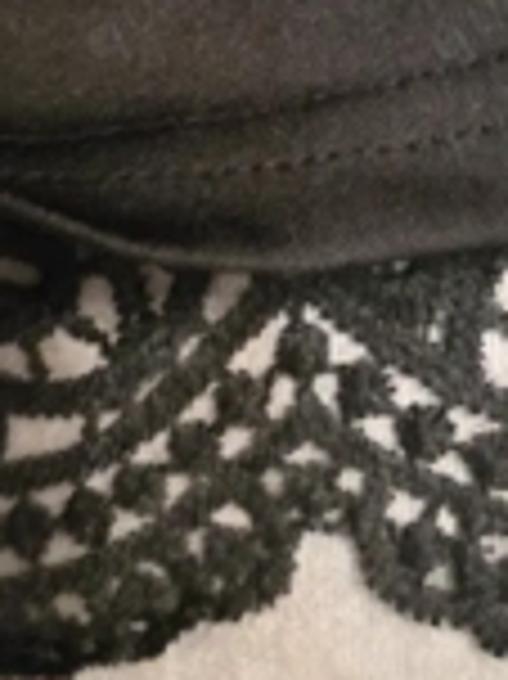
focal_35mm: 61
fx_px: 1195
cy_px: 9
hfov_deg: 23.9
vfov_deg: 29.7
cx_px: 310
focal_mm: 6.3
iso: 8000
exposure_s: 1/16.7
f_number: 1.7
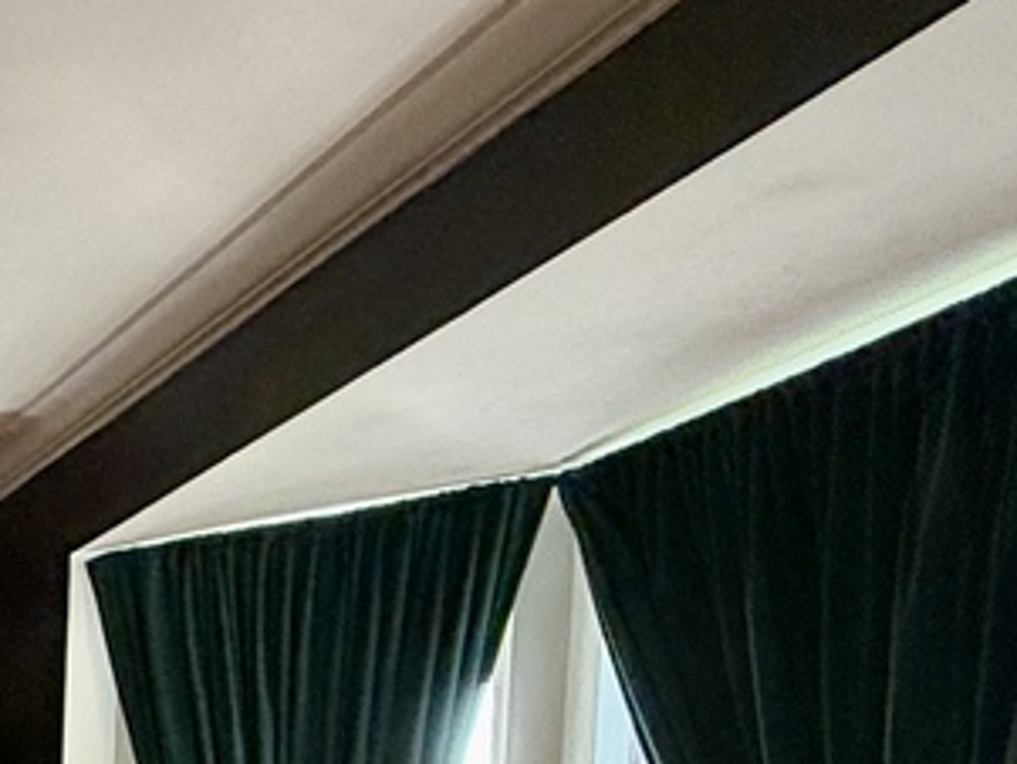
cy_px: 1156
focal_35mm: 67
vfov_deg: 19.1
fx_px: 1969
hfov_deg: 18.8
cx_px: -997
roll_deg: -0.5
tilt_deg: -3.0
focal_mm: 2.22
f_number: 2.2
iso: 160
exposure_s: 1/60
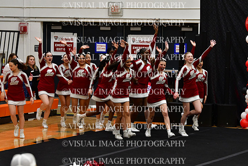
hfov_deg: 11.8
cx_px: 124
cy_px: 83
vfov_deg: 7.9
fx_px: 1199
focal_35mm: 174
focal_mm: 116
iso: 4000
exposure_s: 1/500
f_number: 4
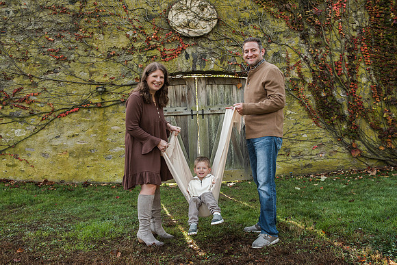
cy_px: 136
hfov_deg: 62.3
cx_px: 193
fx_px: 328
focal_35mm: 30
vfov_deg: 43.9
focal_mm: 29
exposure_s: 1/400
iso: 1000
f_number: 5.6
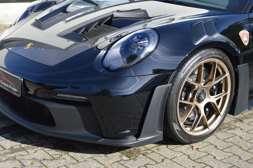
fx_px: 421
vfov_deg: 22.6
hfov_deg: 33.4
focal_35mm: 60
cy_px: 84
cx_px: 126
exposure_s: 1/200
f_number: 7.1
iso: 100
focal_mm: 40
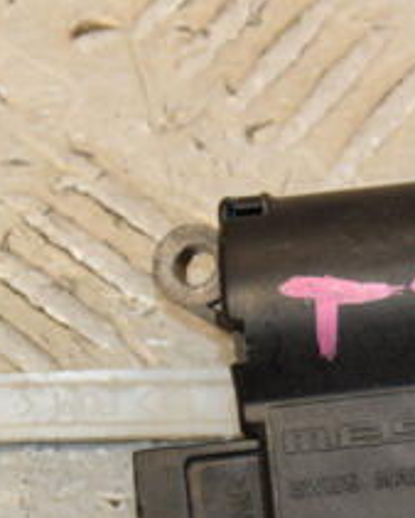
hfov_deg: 4.8
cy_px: 412
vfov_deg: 6.0
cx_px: 550
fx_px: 4909
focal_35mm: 320
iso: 800
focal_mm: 80
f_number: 9
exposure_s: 1/200
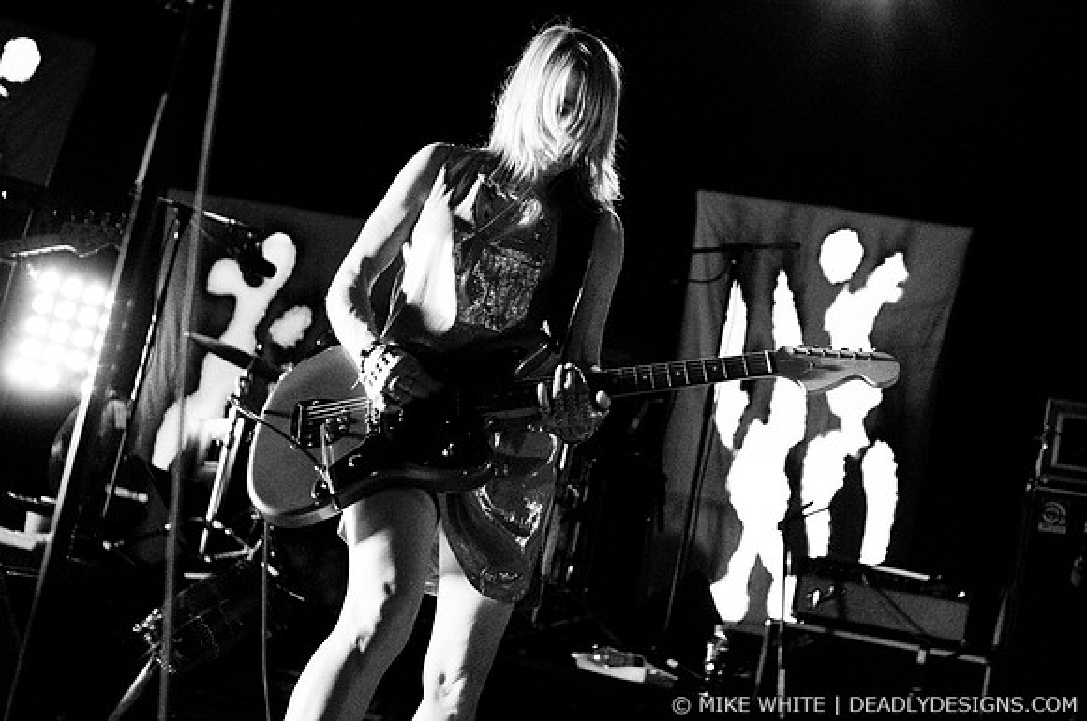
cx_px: 544
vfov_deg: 29.8
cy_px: 360
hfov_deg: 43.7
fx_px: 1357
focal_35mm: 45
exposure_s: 1/100
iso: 800
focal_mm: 30
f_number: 2.5
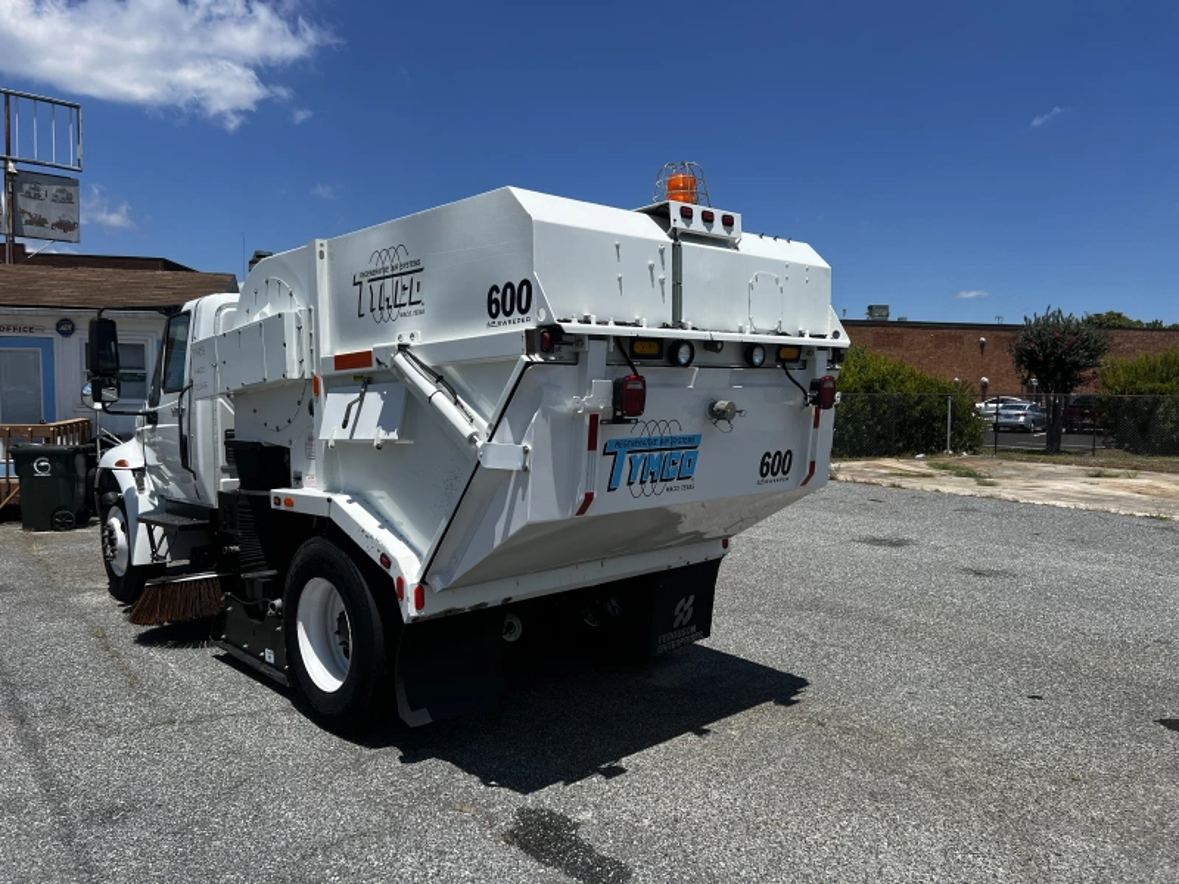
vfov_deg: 53.1
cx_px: 590
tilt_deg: -4.5
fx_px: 886
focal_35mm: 26
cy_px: 442
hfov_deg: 67.3
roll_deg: -1.9
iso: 50
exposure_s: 1/5882
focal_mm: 5.7
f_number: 1.5
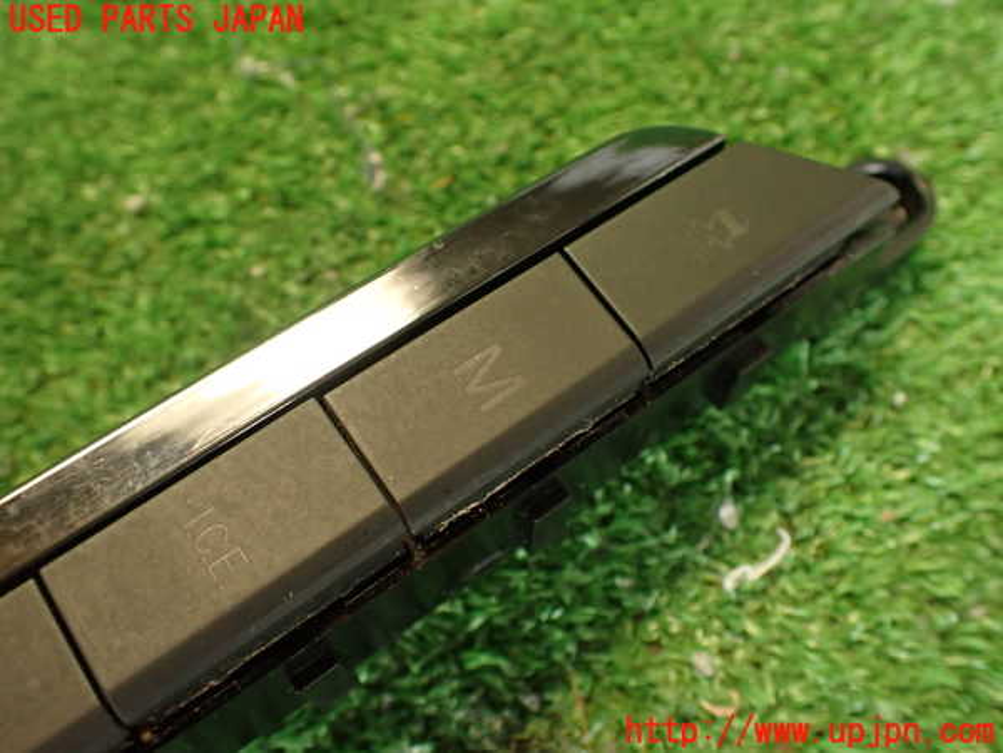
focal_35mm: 30
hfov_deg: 60.0
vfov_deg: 46.8
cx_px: 502
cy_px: 376
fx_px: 869
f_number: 2.3
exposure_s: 1/30
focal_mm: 5.4
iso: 400
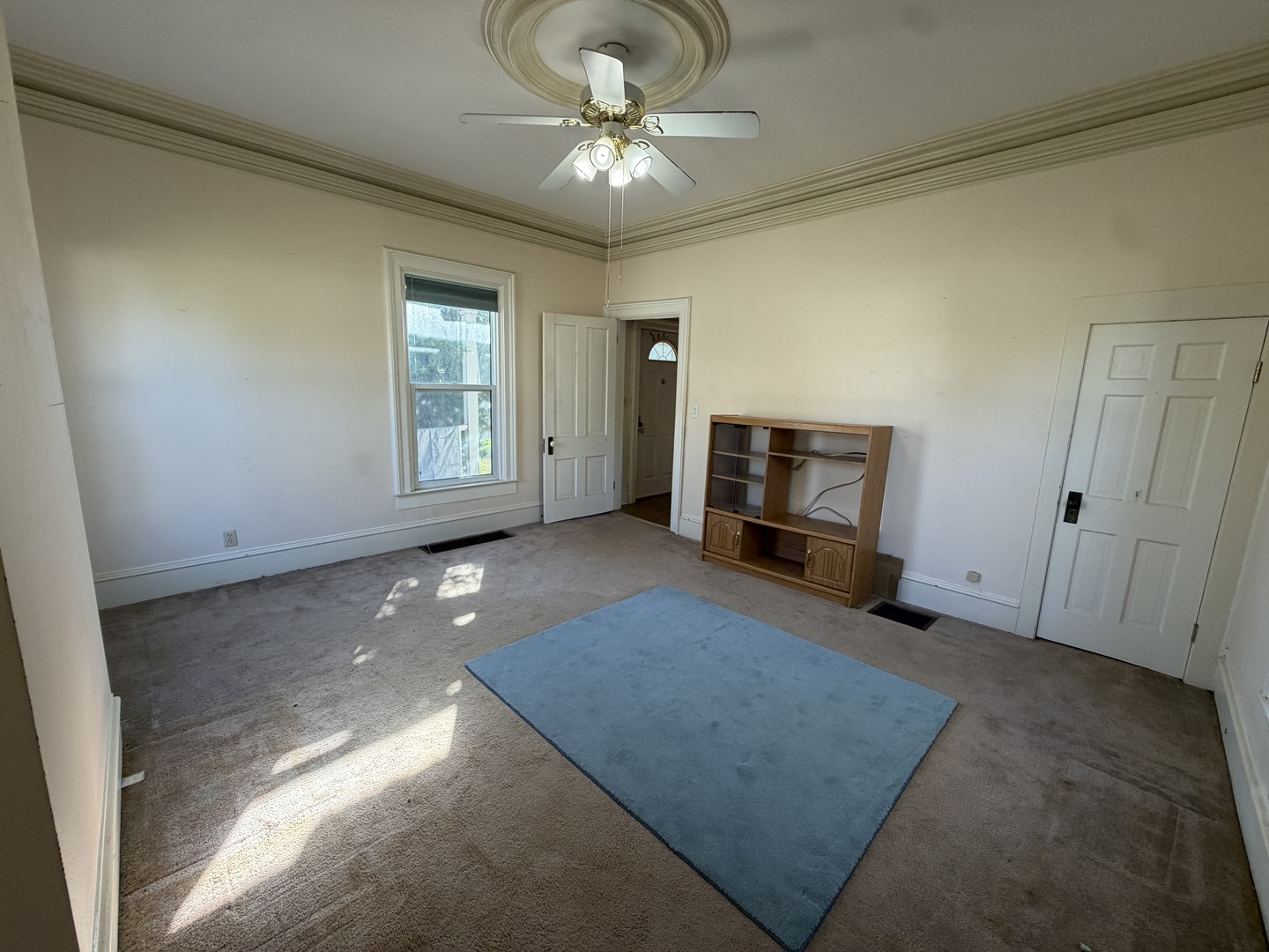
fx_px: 513
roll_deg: -2.1
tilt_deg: -10.3
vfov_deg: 85.7
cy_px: 476
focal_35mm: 14
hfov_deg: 102.1
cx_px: 634
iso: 160
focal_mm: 2.22
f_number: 2.2
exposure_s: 1/120
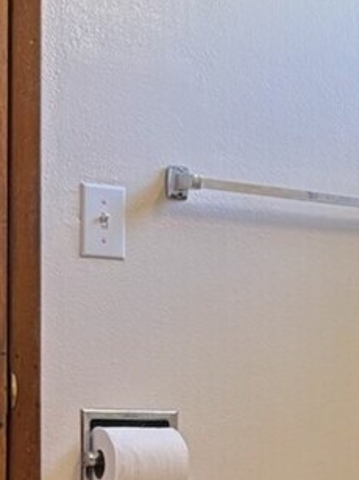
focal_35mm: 122
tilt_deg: +1.6
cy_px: 427
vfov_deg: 16.0
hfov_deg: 11.1
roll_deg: -0.3
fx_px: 1688
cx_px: 701
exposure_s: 1/121
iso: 100
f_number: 1.6
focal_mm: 5.96
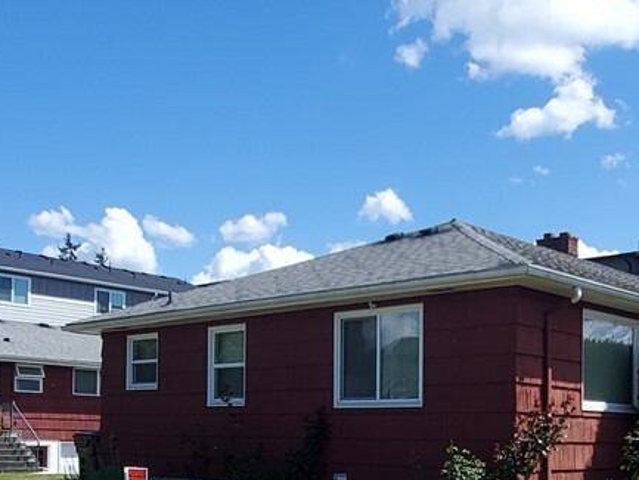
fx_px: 886
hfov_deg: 39.4
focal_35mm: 48
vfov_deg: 29.1
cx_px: 403
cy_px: 425
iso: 50
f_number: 2.2
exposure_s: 1/1135
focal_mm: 1.8
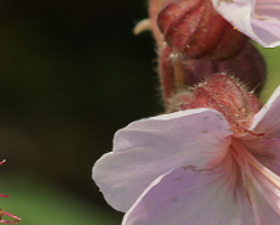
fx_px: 6423
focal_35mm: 774
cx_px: 81
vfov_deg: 2.0
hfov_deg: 2.5
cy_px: 208
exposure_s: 1/160
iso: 160
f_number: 7.1
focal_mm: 100
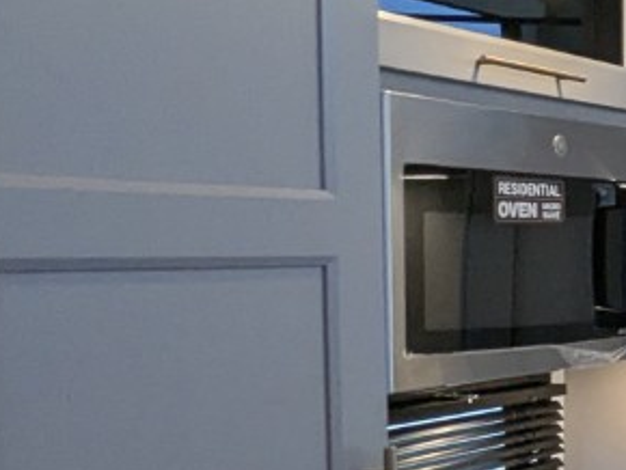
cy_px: 302
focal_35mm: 77
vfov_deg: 19.1
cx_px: 1406
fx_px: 1394
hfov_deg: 16.0
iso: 234
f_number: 2.2
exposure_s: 1/180
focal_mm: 2.35
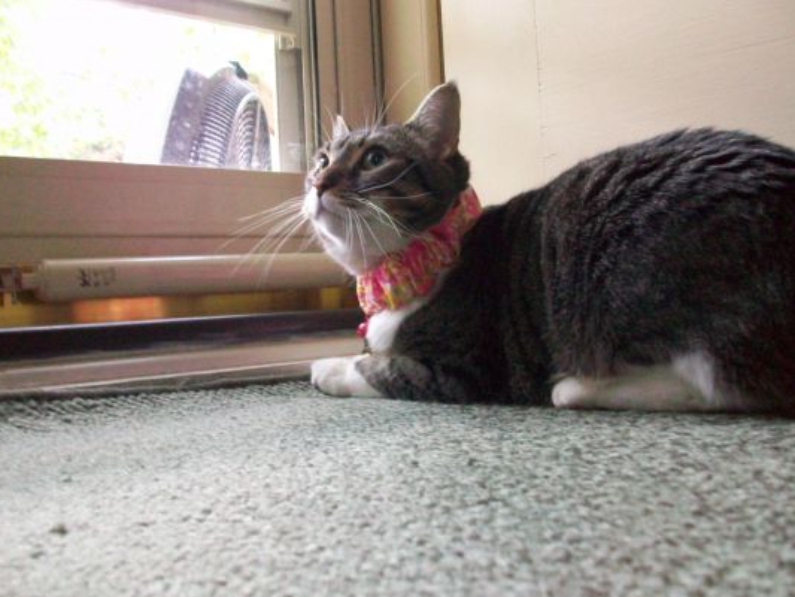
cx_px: 434
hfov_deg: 51.3
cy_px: 310
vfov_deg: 39.7
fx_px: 827
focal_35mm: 36
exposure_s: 1/25
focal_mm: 5.7
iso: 400
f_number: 2.8
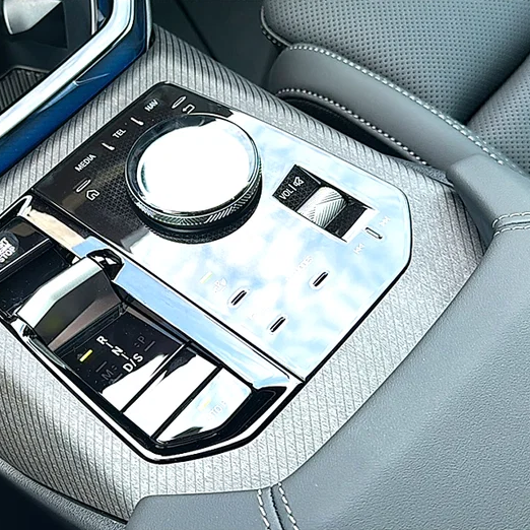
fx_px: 780
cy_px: 266
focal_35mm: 45
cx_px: 202
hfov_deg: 37.3
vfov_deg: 37.6
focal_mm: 6.86
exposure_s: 1/92
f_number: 1.78
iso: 64
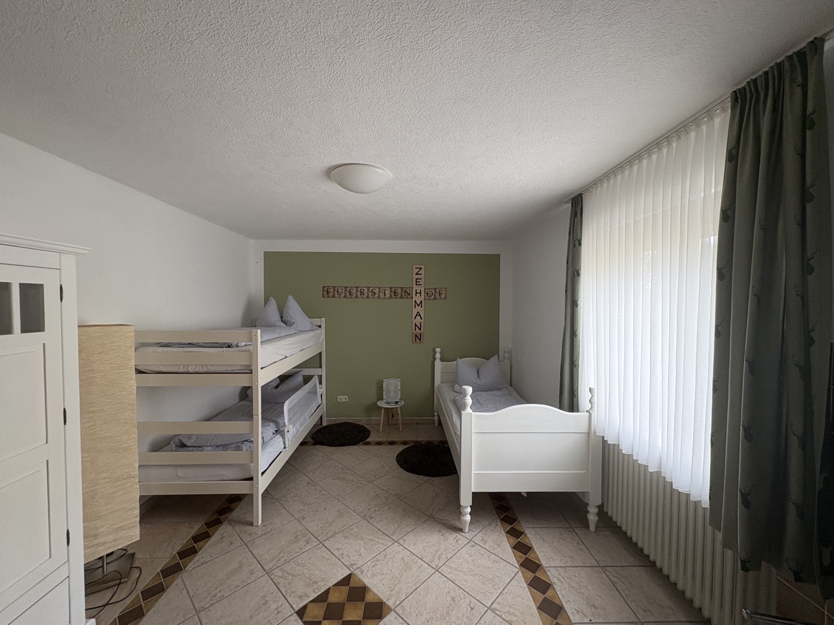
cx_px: 417
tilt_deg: -1.8
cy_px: 312
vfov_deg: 85.7
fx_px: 337
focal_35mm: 14
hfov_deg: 102.1
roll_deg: +0.1
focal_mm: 2.22
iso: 250
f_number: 2.2
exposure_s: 1/60
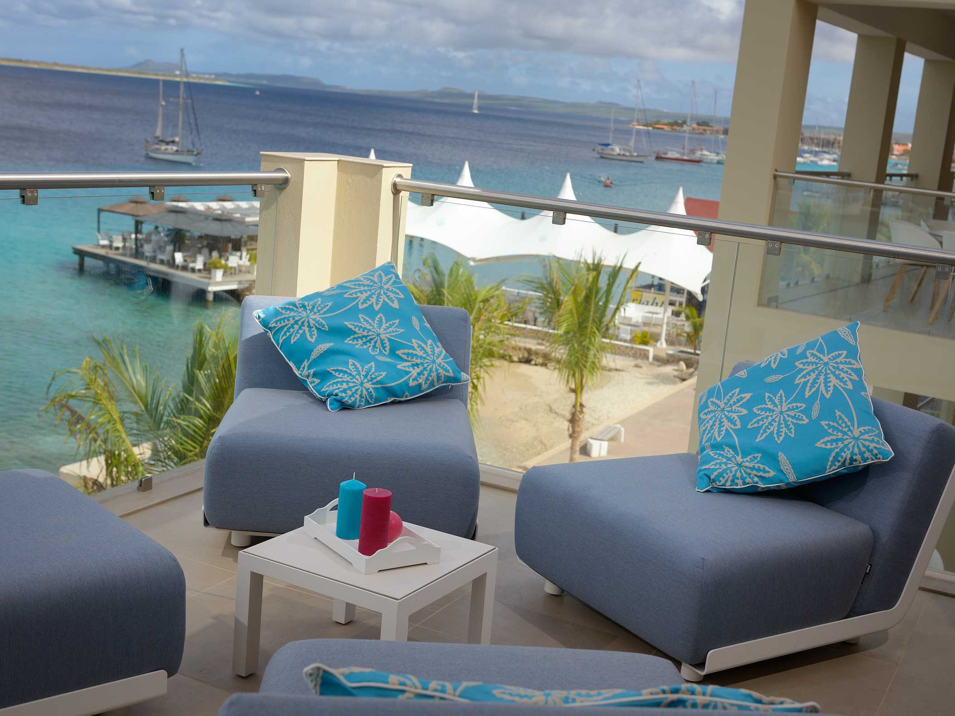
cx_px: 505
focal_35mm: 44
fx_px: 1214
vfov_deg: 32.9
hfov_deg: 42.9
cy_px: 356
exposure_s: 1/750
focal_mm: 40
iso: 100
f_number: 5.6
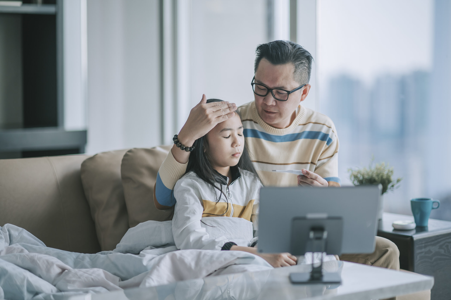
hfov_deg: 23.9
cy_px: 150
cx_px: 226
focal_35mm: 85
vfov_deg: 16.0
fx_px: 1064
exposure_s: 1/640
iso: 160
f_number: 1.4
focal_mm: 85
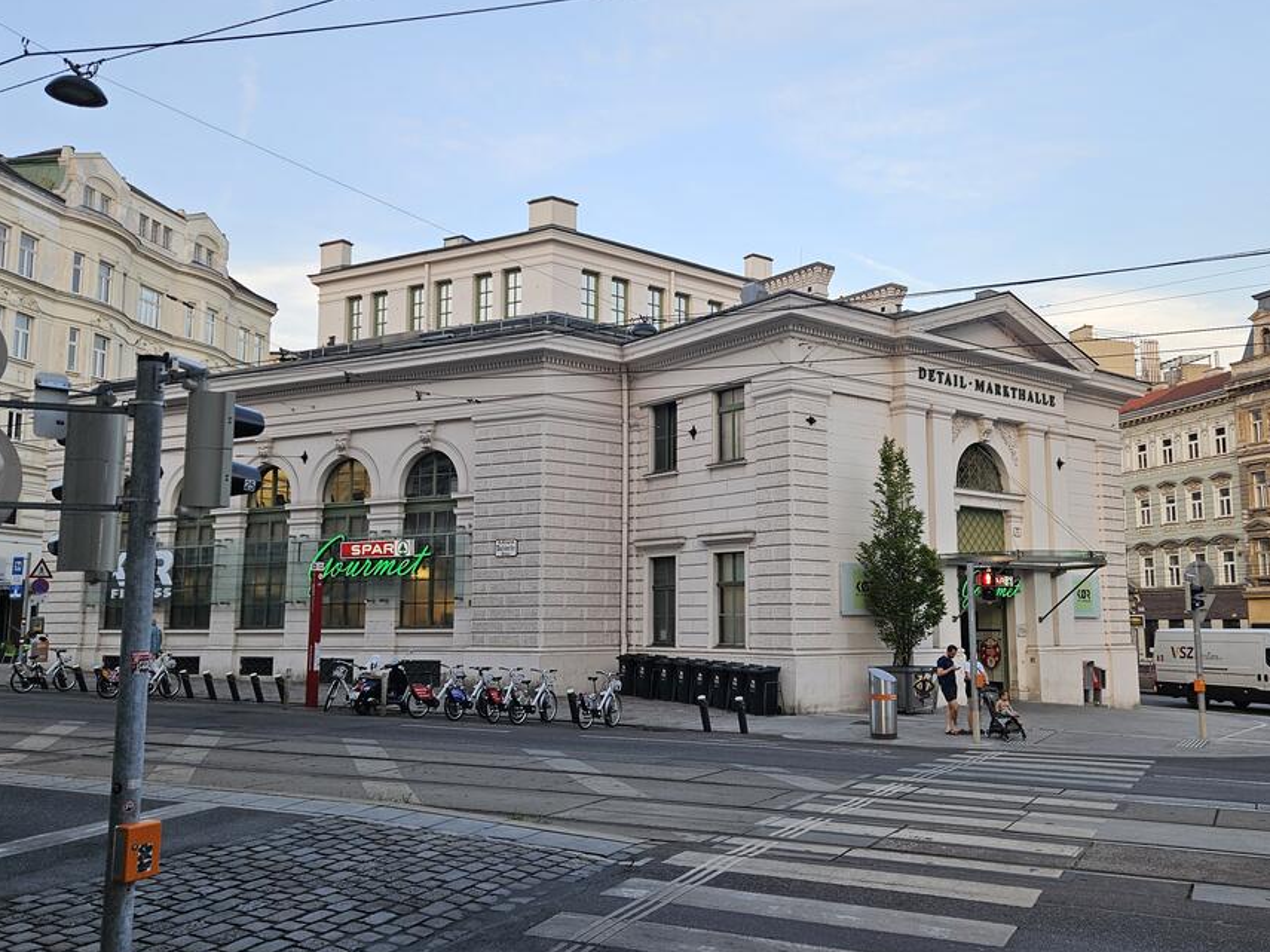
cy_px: 466
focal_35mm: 31
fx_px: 1137
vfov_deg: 45.4
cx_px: 707
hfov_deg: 58.2
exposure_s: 1/180
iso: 25
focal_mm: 5.4
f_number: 1.8
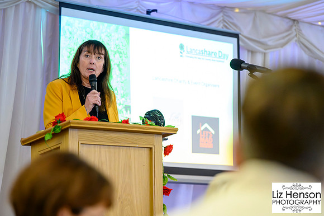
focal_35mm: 116
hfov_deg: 17.7
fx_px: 1043
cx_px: 162
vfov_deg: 11.8
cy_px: 108
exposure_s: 1/200
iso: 12800
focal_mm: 115
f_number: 2.8
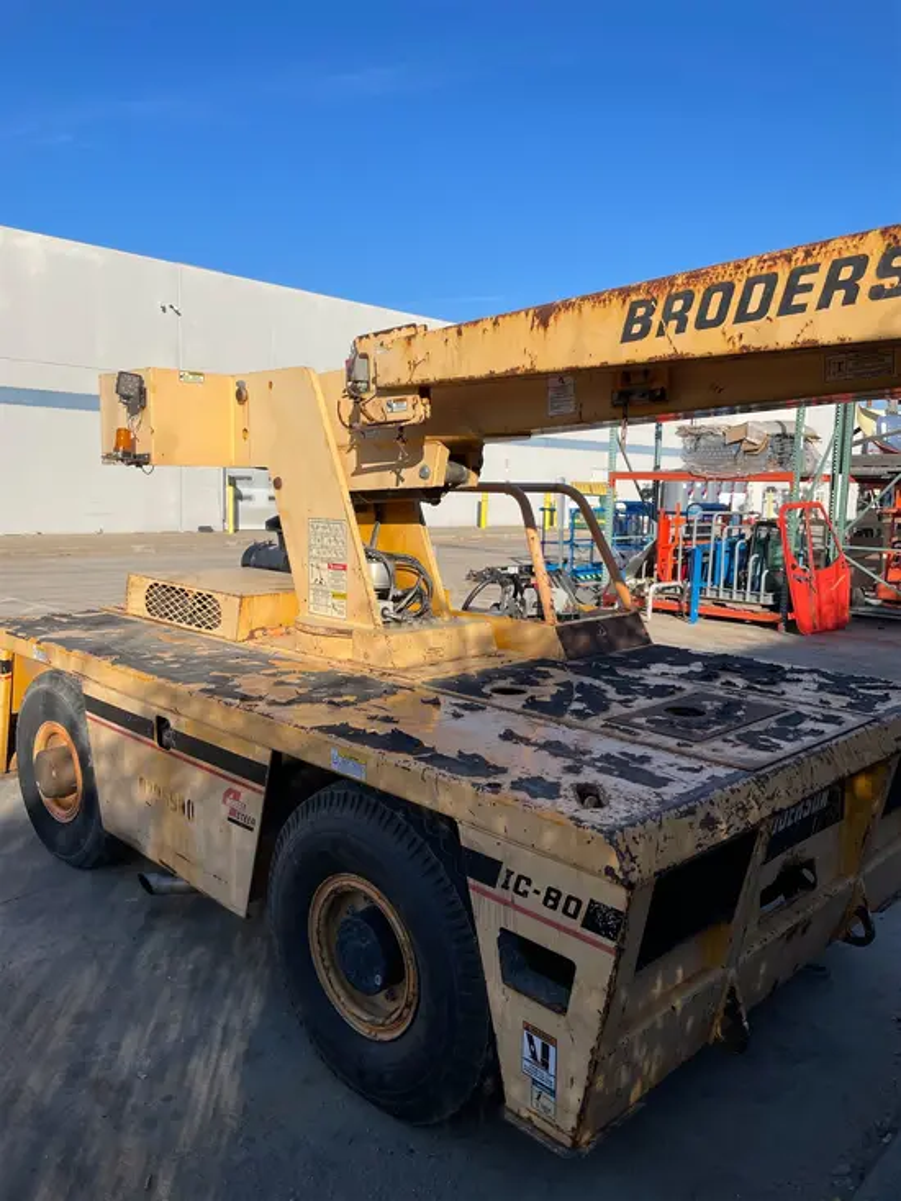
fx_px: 902
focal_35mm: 26
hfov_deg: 53.1
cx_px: 450
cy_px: 600
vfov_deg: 67.3
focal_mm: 4.2
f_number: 1.6
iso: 32
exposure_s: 1/3610
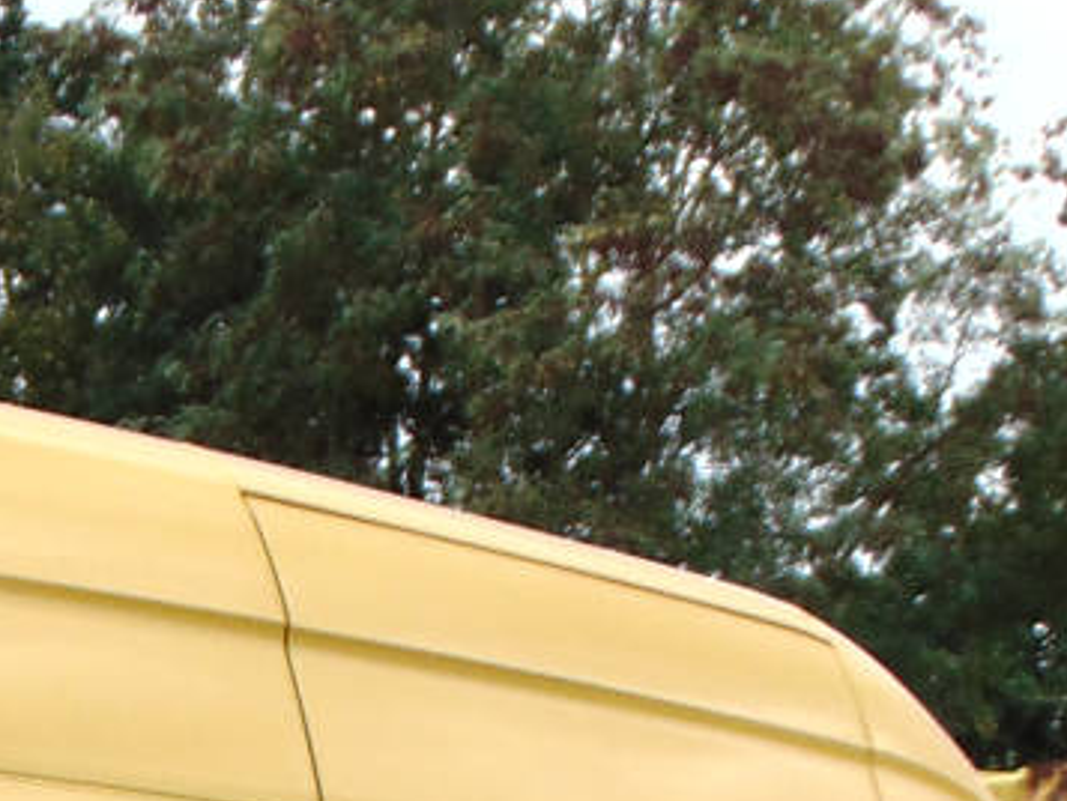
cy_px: 1632
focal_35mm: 224
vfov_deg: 6.4
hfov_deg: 8.6
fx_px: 6907
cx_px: -508
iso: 80
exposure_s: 1/400
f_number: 3.5
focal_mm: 9
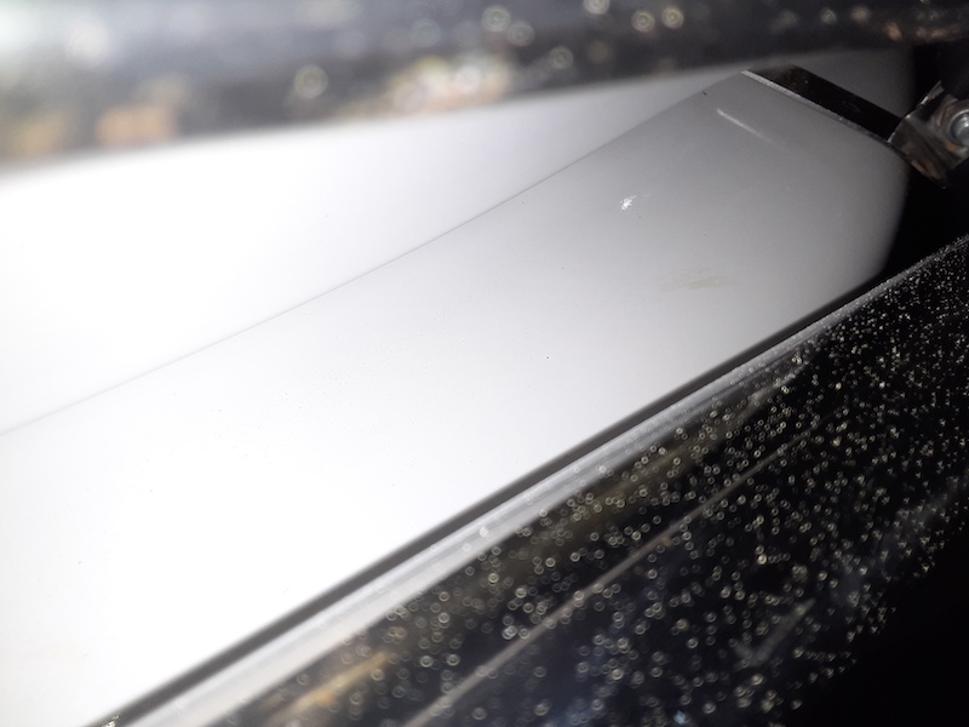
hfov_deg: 65.3
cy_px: 364
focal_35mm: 27
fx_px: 756
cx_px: 484
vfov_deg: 51.4
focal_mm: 2.91
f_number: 1.9
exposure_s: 1/20
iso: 640
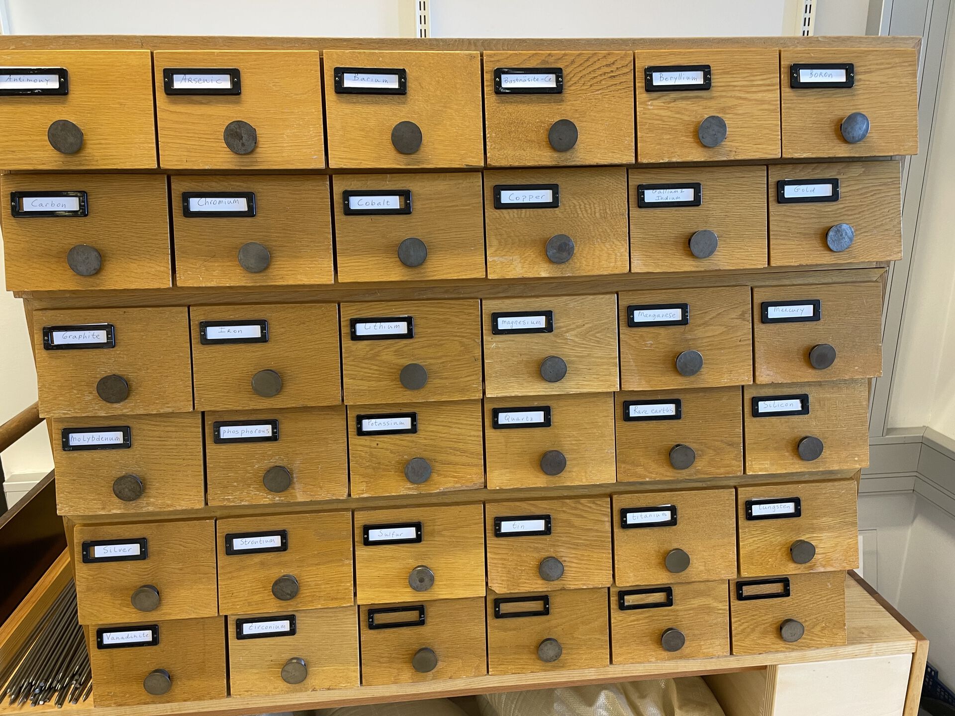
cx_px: 478
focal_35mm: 26
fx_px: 717
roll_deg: +1.5
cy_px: 358
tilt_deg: -16.9
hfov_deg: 67.3
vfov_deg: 53.1
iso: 100
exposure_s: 1/50
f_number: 1.6
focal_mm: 4.2
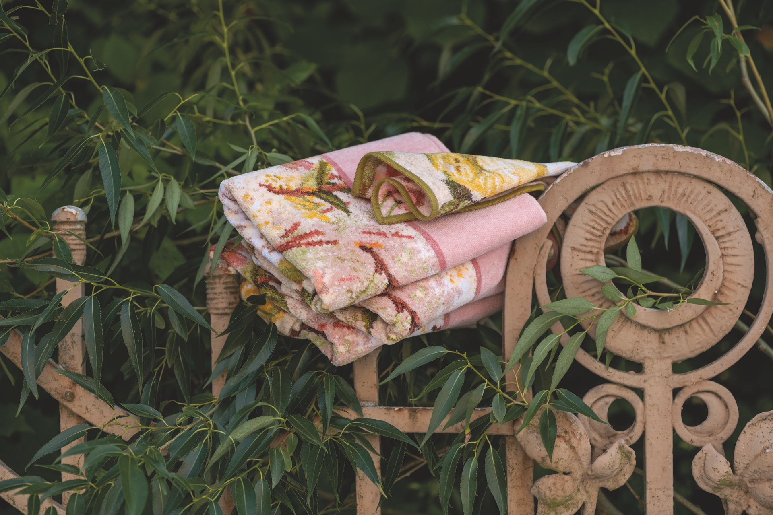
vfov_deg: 13.0
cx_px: 386
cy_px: 258
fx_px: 2254
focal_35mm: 105
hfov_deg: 19.5
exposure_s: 1/500
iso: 250
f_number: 4
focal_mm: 105
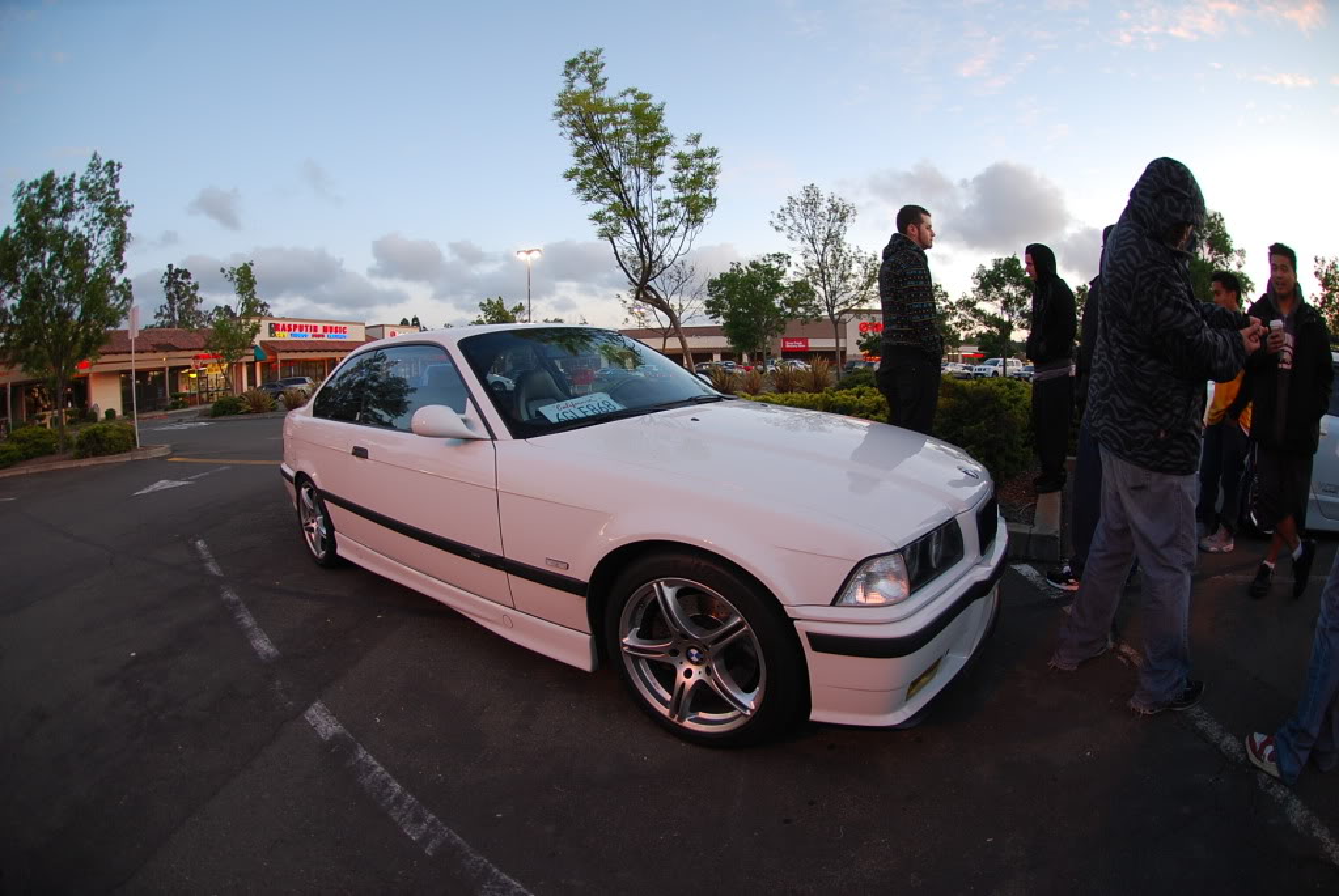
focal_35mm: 16
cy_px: 448
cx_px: 670
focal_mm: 10.5
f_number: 3.2
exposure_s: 1/40
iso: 200
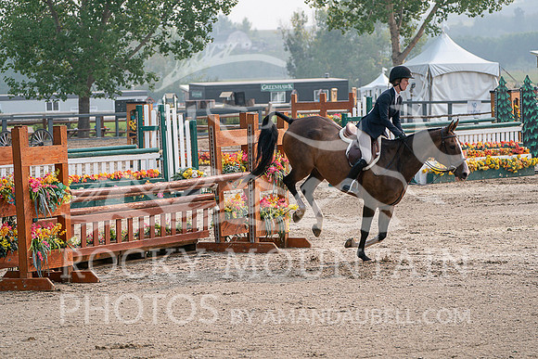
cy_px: 180
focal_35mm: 154
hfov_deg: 13.3
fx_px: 2302
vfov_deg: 8.9
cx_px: 269
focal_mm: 154
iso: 500
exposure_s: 1/1000
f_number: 5.6
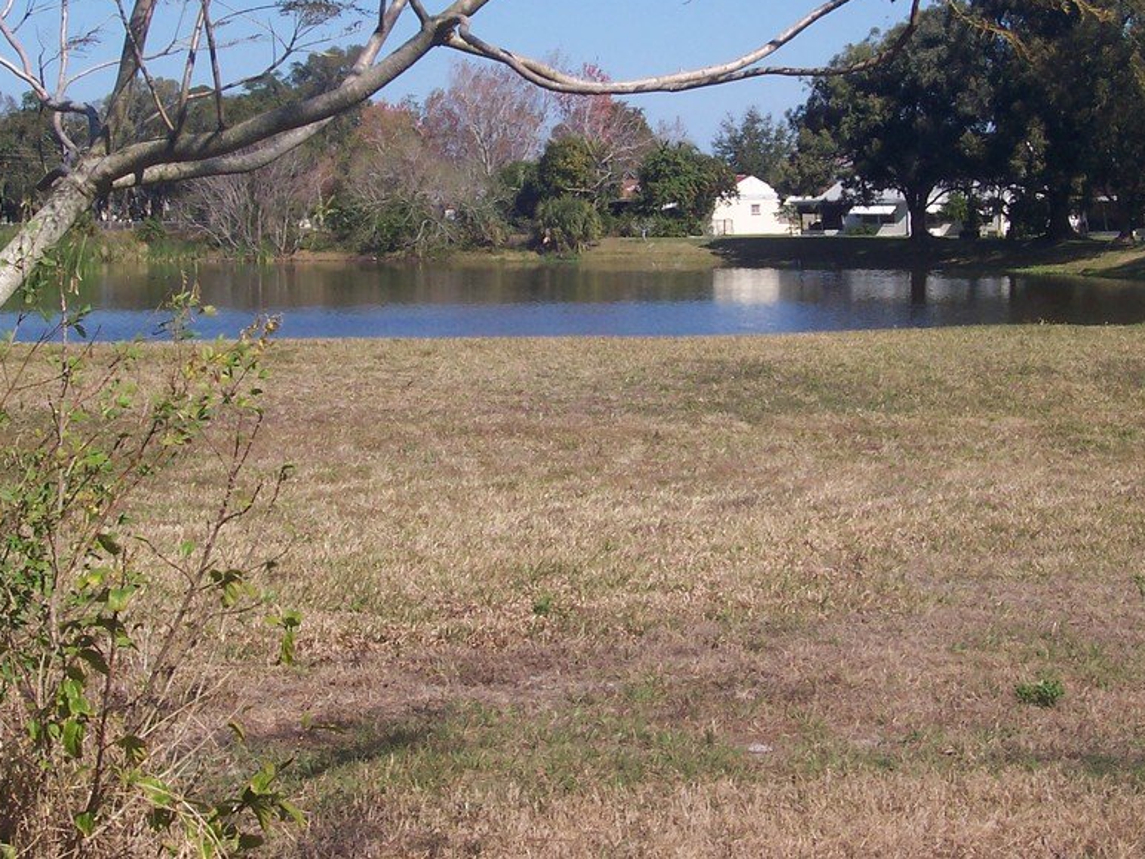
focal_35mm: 75
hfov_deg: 26.0
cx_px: 670
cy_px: 295
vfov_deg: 19.6
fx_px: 2481
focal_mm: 8.6
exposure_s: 1/500
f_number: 6.7
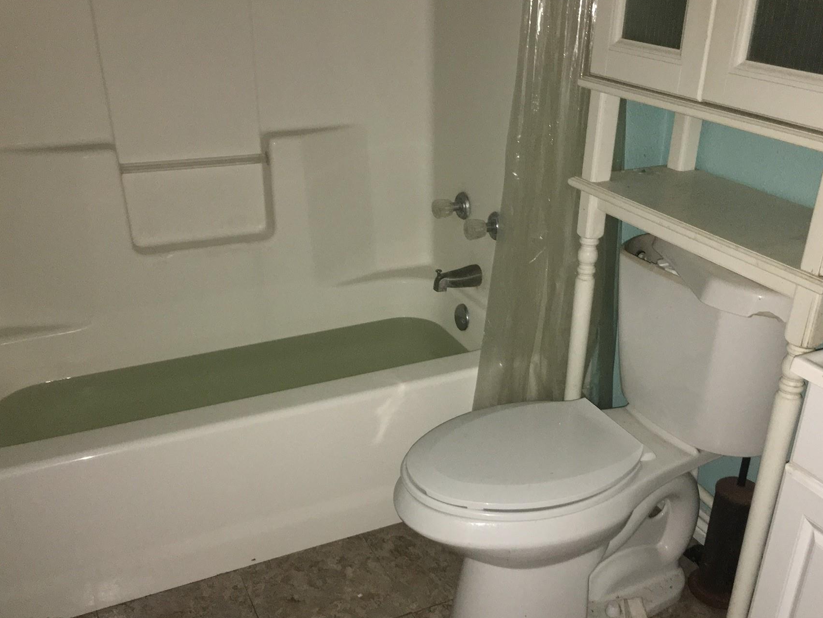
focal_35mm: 35
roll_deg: -0.9
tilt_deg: -27.0
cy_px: 367
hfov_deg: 52.5
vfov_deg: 40.5
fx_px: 832
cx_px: 449
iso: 125
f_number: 2.2
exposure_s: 1/16
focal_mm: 4.15
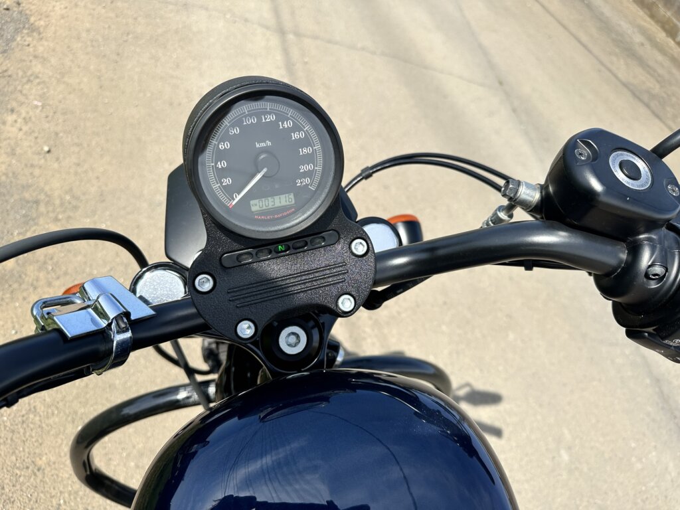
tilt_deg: -44.7
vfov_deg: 56.8
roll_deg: -30.7
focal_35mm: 24
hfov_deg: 71.6
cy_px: 255
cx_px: 340
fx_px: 471
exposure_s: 1/3247
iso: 80
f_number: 1.78
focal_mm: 6.86
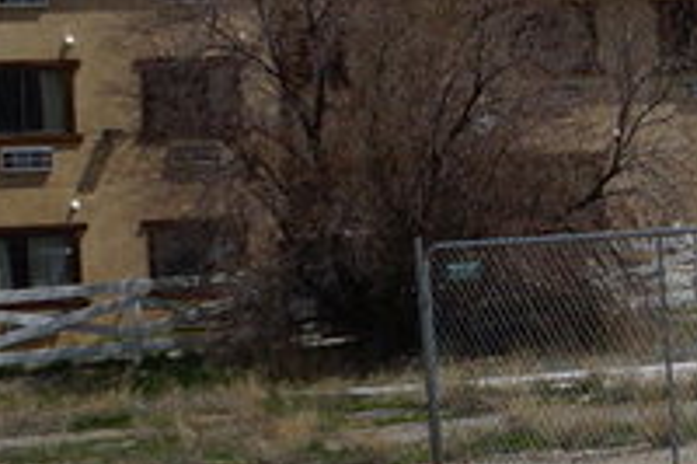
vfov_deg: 5.6
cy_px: -337
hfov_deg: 8.3
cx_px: 1208
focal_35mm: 240
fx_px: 4643
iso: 100
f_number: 13
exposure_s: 1/400
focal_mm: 20
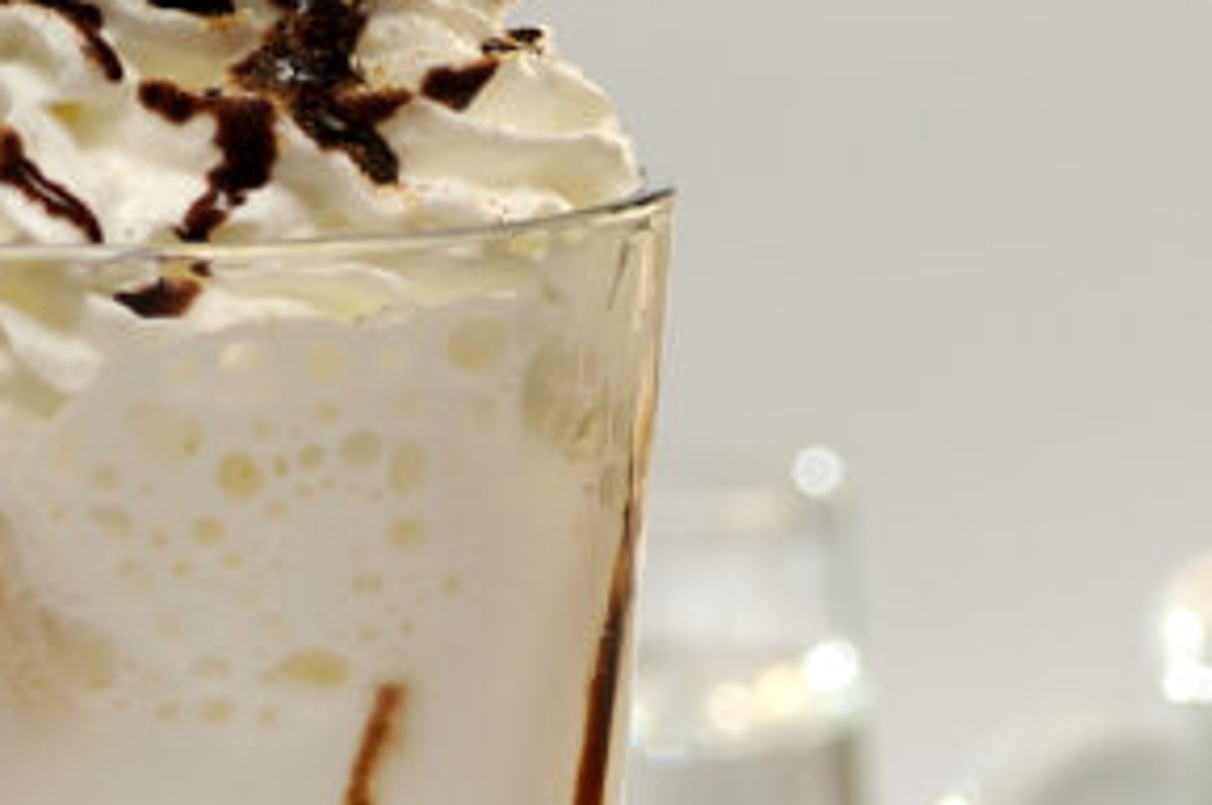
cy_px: 696
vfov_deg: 2.6
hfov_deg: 4.0
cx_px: 784
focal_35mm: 521
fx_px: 17520
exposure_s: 1/100
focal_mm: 98
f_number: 4.5
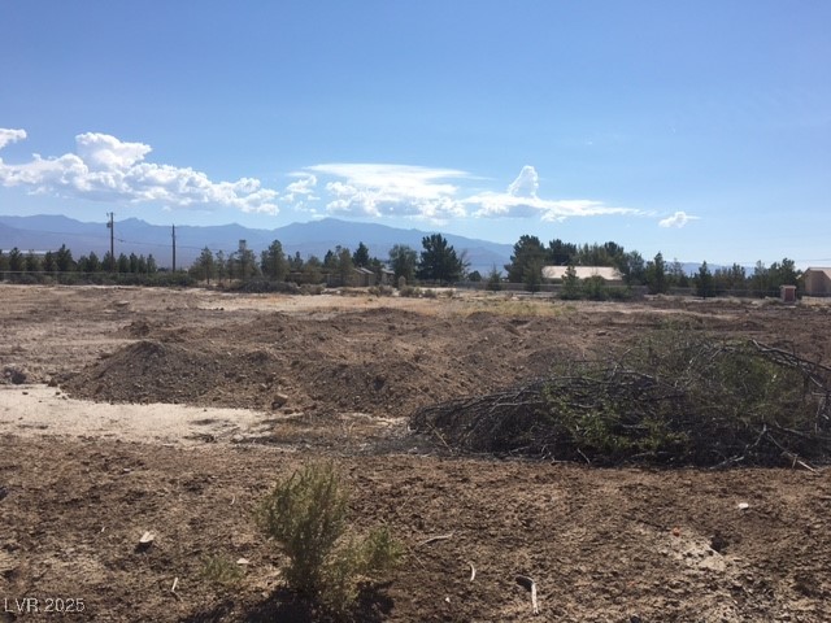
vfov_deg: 48.2
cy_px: 312
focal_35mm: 29
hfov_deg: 61.7
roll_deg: -2.4
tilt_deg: -4.0
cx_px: 416
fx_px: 696
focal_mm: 4.15
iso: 25
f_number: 2.2
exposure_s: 1/2137
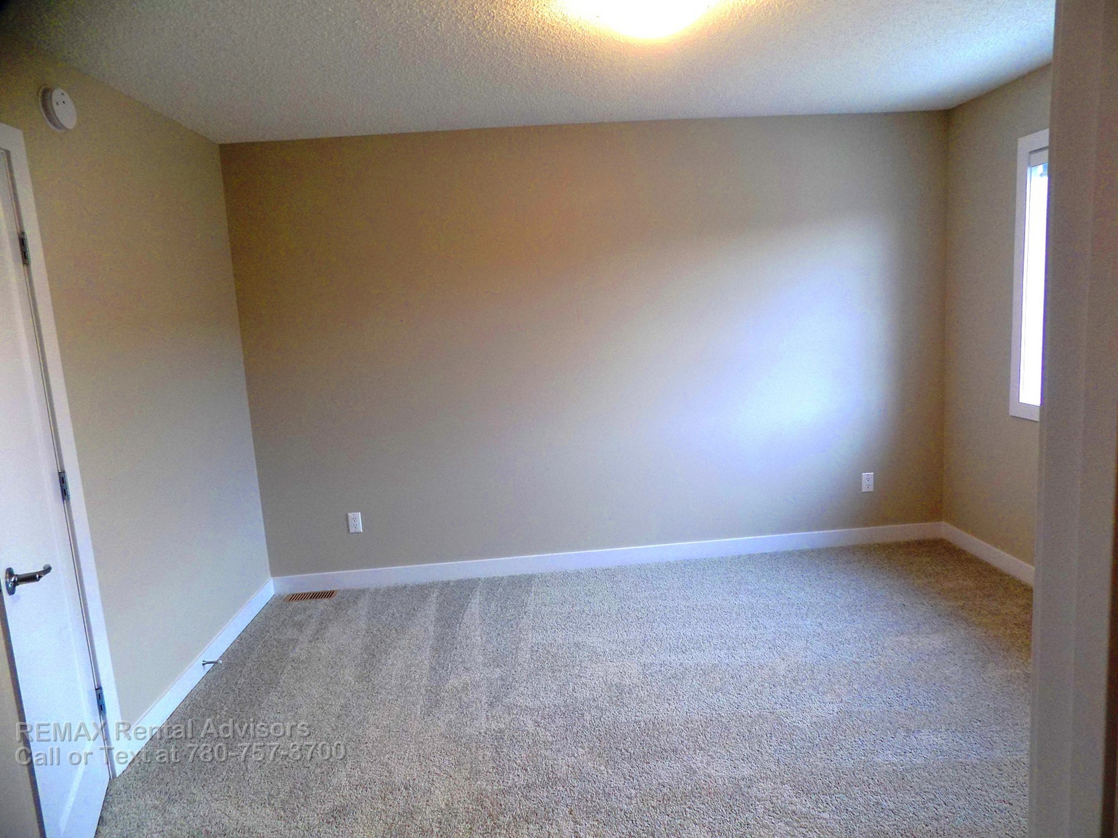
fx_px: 743
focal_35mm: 23
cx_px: 559
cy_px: 419
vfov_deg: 58.9
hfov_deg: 73.9
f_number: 3.1
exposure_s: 1/30
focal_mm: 4
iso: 125
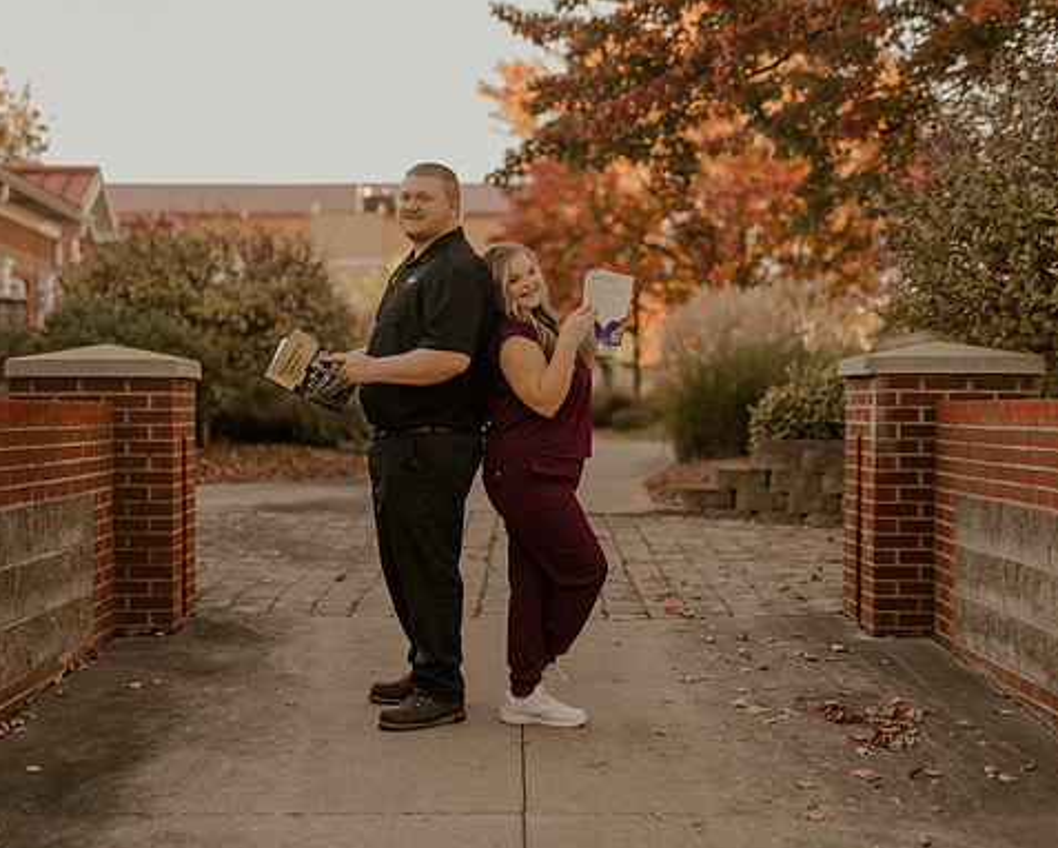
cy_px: 421
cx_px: 420
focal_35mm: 61
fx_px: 1911
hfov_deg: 30.9
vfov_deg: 25.0
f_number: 1.8
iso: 640
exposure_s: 1/2000
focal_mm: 50
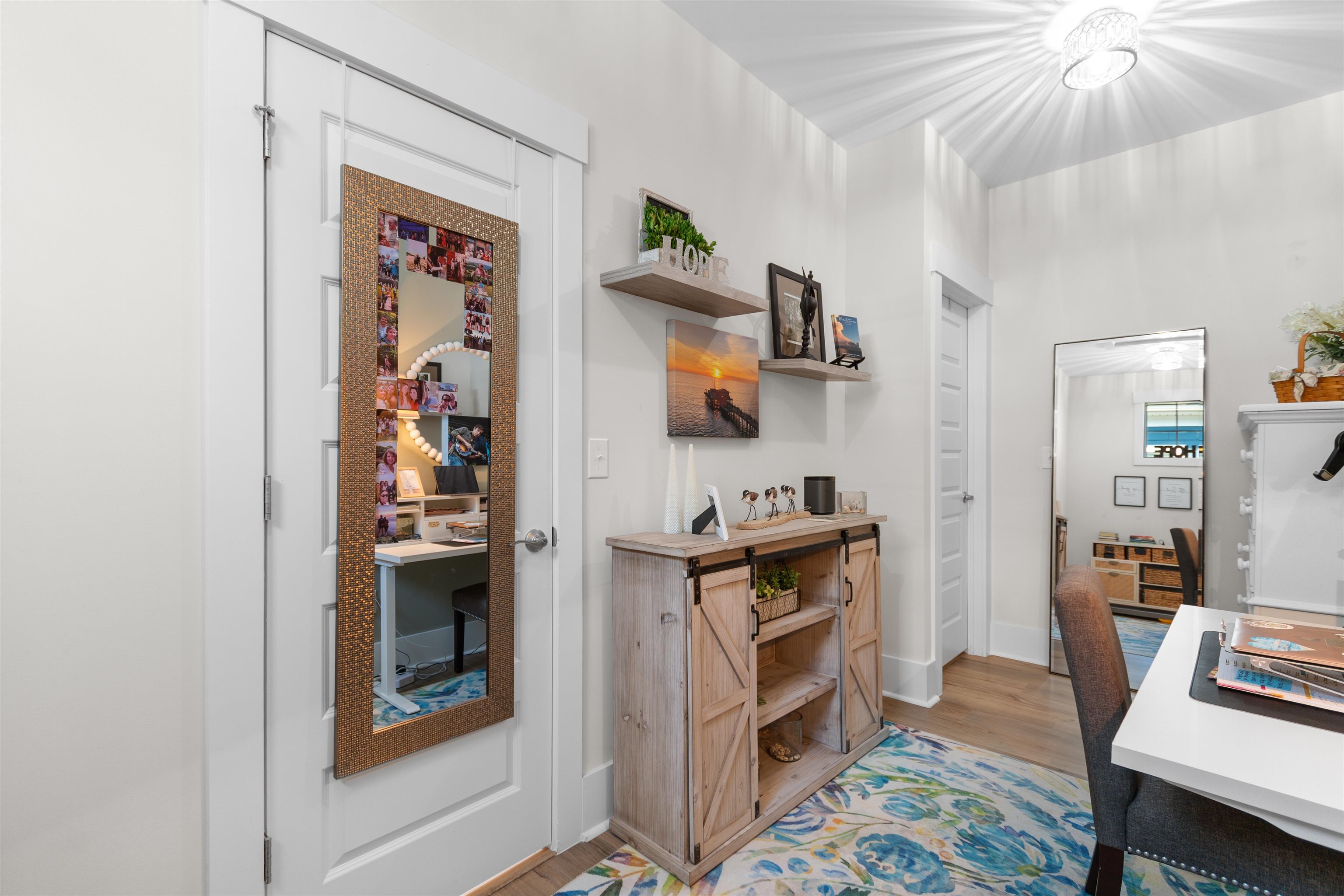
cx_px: 672
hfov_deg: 100.4
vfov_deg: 77.3
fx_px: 560
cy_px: 448
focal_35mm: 15
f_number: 4.5
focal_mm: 10
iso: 100
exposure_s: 1/8
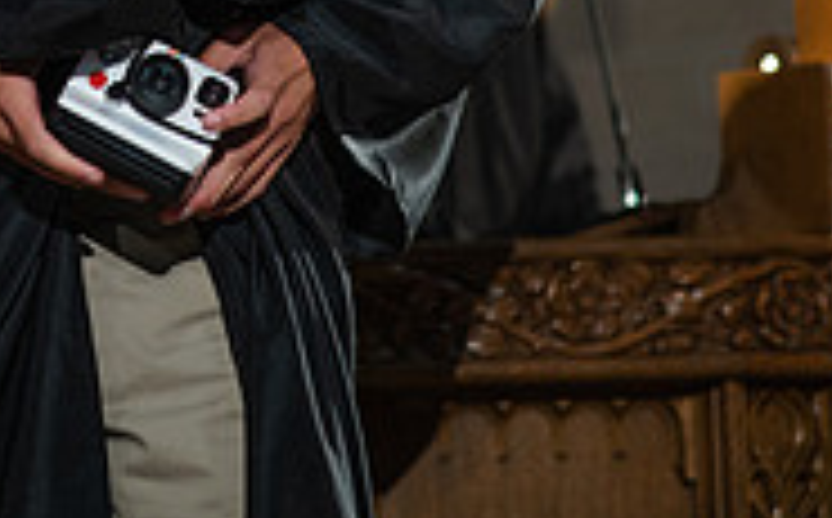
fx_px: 6158
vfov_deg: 4.8
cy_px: -311
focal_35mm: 272
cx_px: 45
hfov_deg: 7.7
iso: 1250
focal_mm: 85
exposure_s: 1/320
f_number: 2.5
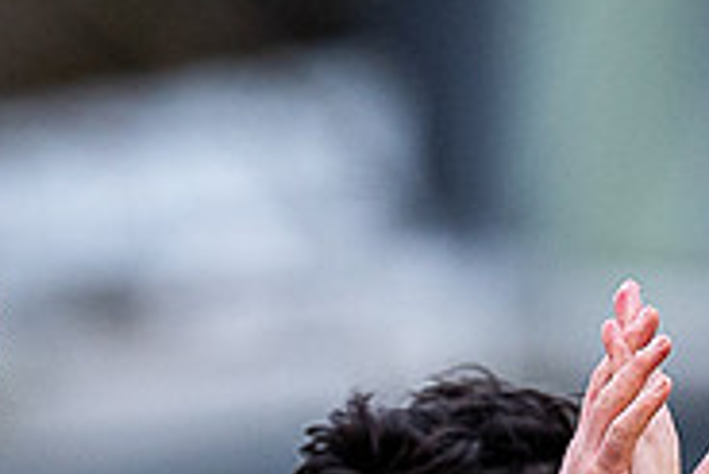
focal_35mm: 3429
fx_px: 67583
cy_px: 795
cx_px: 152
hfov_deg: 0.6
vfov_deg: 0.4
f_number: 4
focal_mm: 500
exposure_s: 1/1250
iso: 720
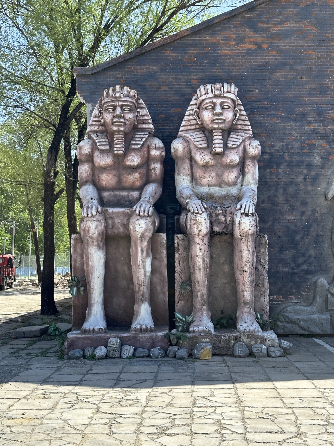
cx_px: 167
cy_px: 223
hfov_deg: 30.3
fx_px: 618
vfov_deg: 39.7
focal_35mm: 48
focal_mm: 6.86
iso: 64
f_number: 1.78
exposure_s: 1/1242
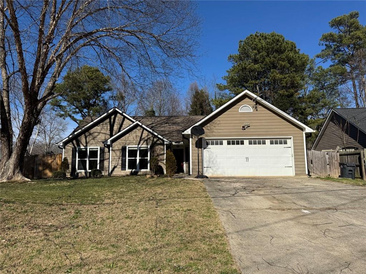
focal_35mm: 24
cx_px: 183
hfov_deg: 71.6
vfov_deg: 56.8
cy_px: 137
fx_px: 254
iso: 80
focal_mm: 6.76
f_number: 1.78
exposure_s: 1/5814
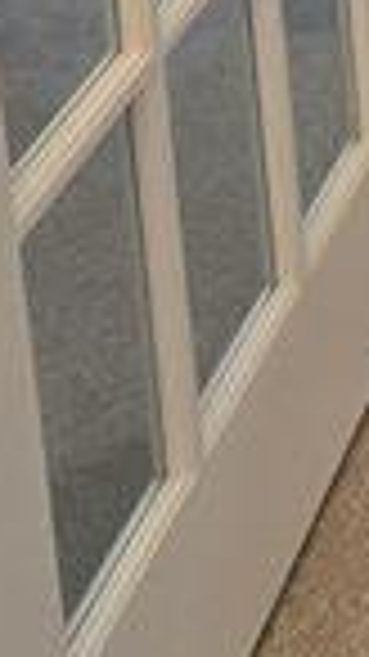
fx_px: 1724
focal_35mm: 99
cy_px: -738
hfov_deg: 9.5
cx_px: 1120
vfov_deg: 15.8
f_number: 2.2
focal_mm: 2.2
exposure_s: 1/60
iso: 100
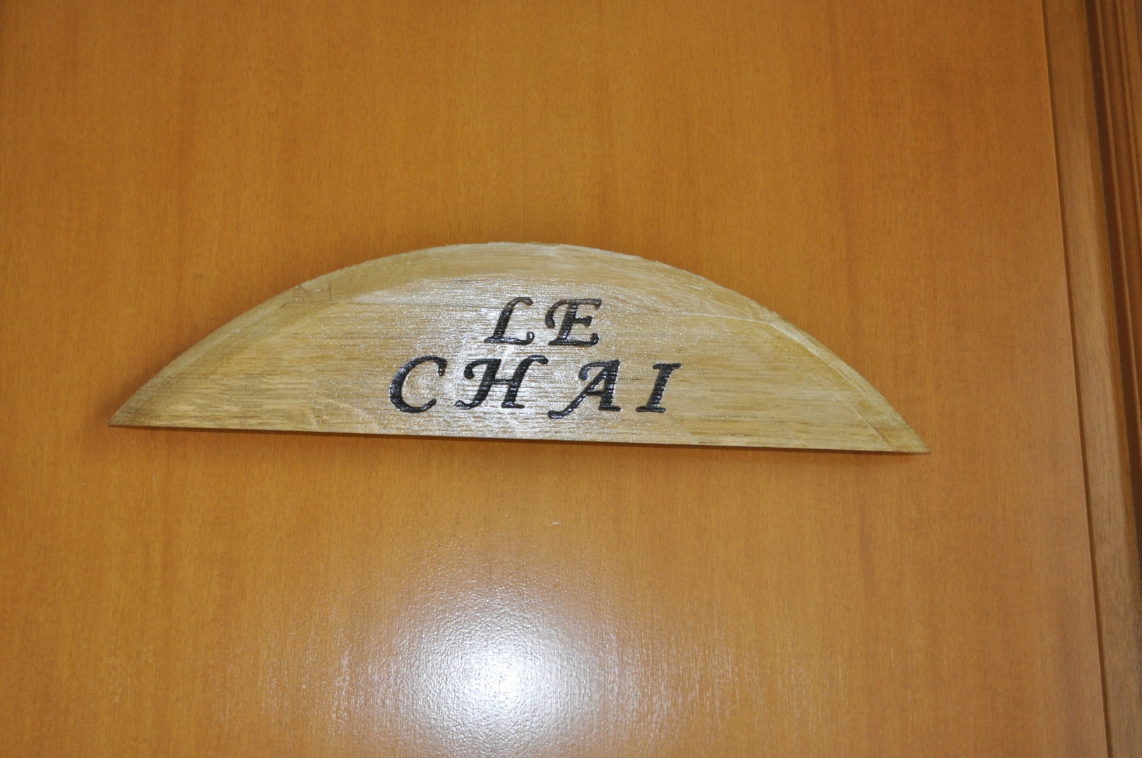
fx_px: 1521
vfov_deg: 28.0
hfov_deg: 41.2
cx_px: 571
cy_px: 379
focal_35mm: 48
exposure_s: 1/60
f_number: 4.8
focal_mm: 32
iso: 800
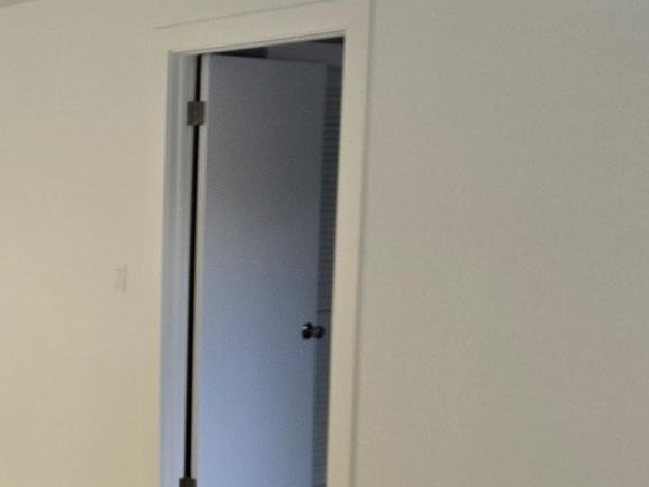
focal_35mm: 63
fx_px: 1181
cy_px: 299
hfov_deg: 27.2
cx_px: -122
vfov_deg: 23.2
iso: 80
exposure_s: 1/60
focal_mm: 5.4
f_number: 1.8
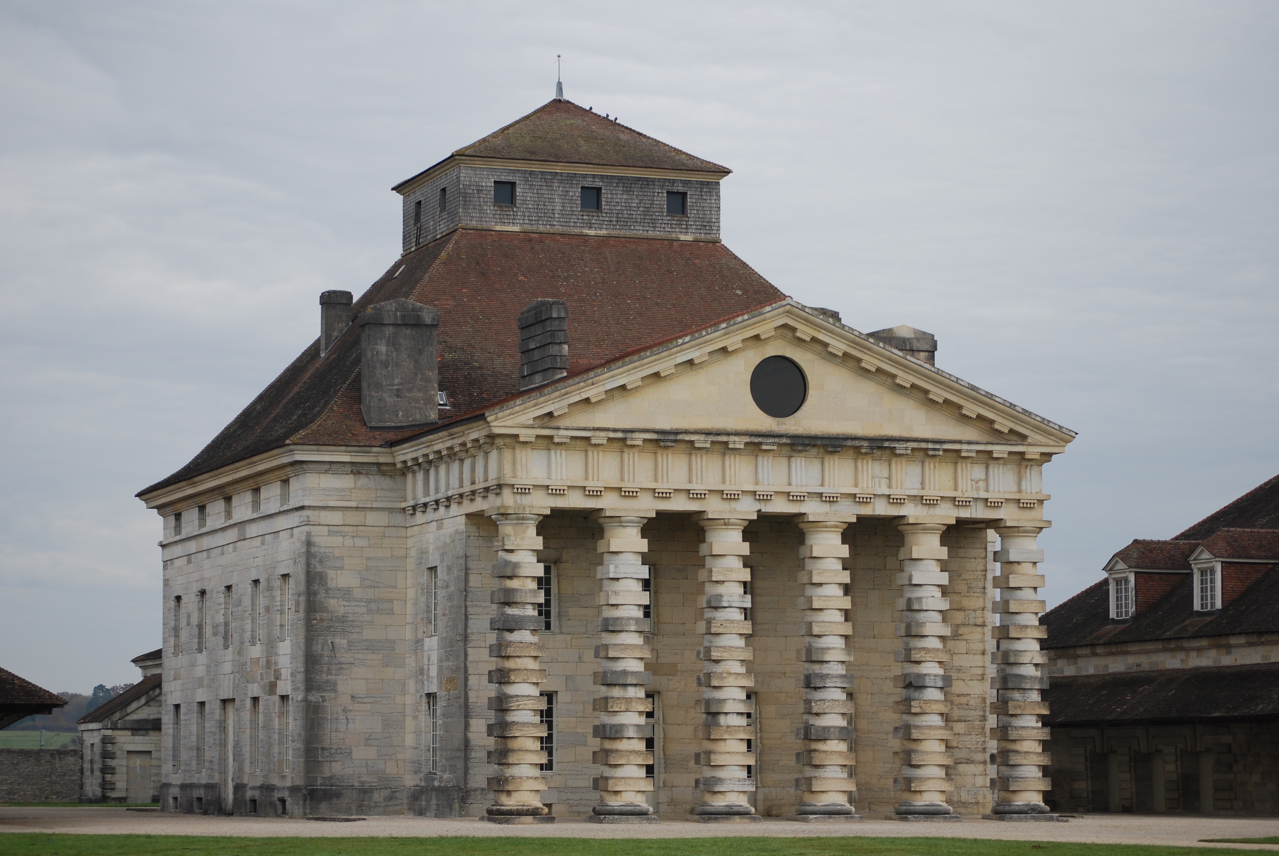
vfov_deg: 14.1
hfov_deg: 21.0
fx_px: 3450
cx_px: 663
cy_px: 441
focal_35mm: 97
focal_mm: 60
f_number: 4.2
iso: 200
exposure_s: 1/250
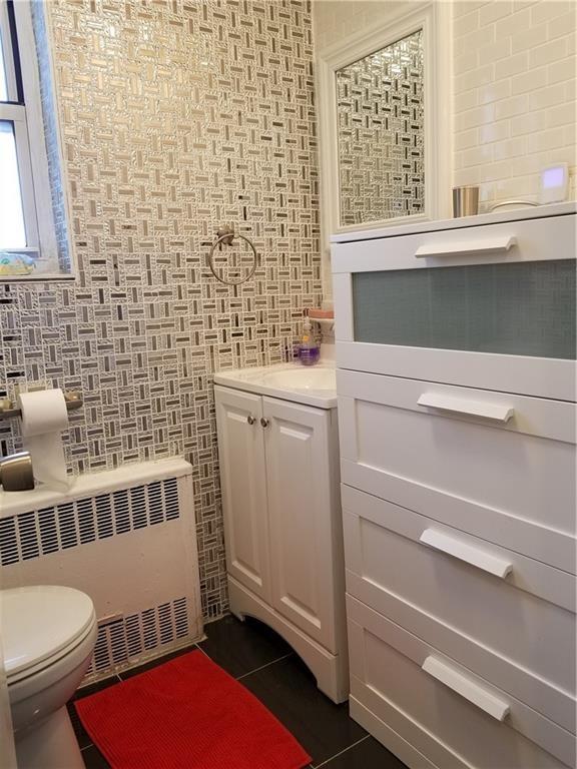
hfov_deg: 53.1
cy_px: 384
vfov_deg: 67.3
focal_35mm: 26
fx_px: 578
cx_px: 288
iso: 125
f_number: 1.7
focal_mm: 4.25
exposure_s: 1/60
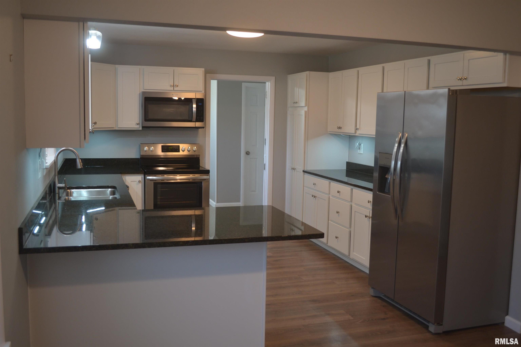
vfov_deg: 36.9
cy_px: 174
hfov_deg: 53.1
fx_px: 521
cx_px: 260
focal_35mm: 36
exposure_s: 1/30
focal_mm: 24
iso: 250
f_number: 4
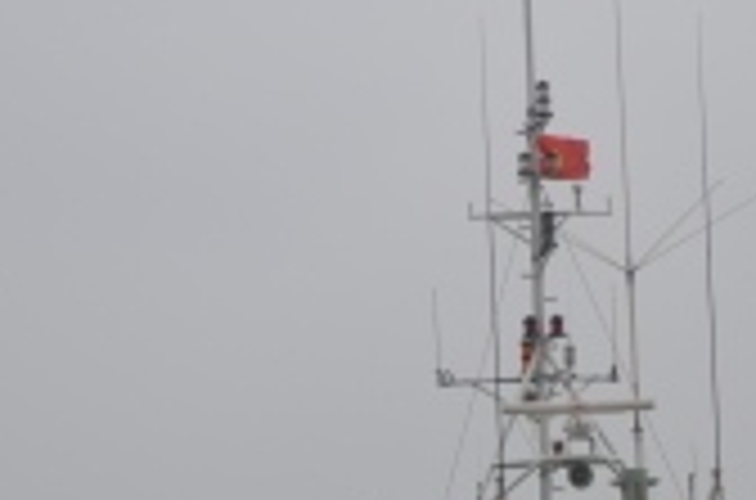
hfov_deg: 7.6
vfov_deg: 5.0
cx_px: 580
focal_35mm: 271
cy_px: 586
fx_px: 5667
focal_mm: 55
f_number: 5.6
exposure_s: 1/125
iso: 200
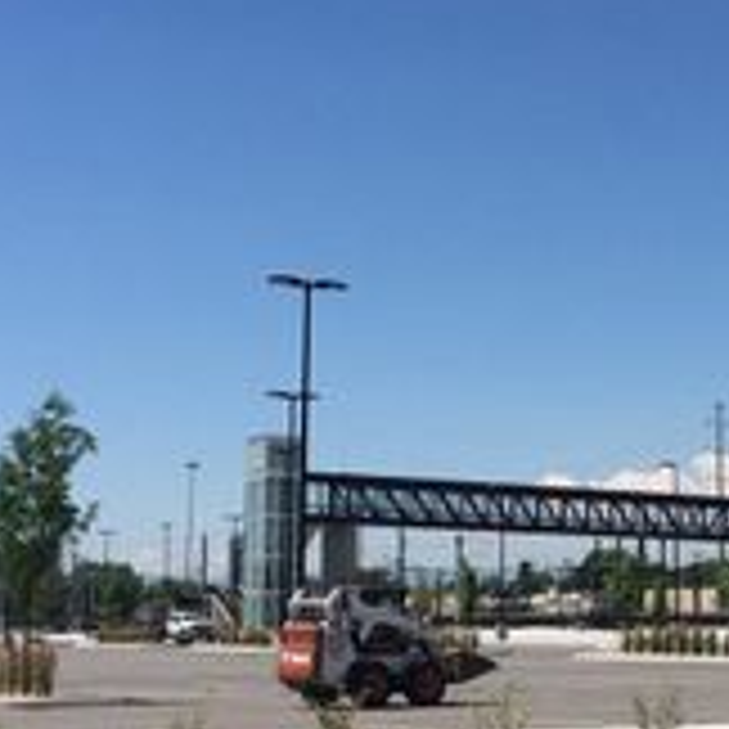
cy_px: 353
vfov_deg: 21.9
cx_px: 504
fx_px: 1882
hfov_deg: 21.8
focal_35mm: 79
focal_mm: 4.15
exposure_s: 1/3049
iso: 32
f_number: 2.2
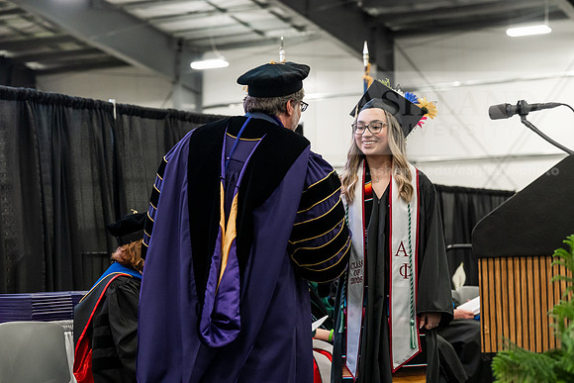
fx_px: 1371
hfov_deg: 23.6
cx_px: 287
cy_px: 192
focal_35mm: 86
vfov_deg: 15.9
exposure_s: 1/200
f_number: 4.5
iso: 4000
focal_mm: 86
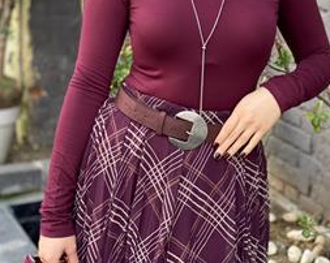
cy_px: 32
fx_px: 810
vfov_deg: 18.2
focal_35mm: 83
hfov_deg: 23.0
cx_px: 192
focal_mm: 6
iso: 40
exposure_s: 1/122
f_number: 2
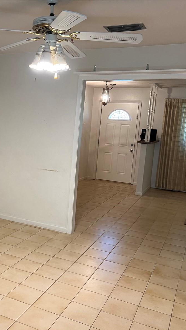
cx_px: 29
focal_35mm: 38
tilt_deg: -7.9
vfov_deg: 52.8
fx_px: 333
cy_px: 166
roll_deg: -1.7
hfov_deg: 30.2
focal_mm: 5.7
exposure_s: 1/60
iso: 100
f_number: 1.5
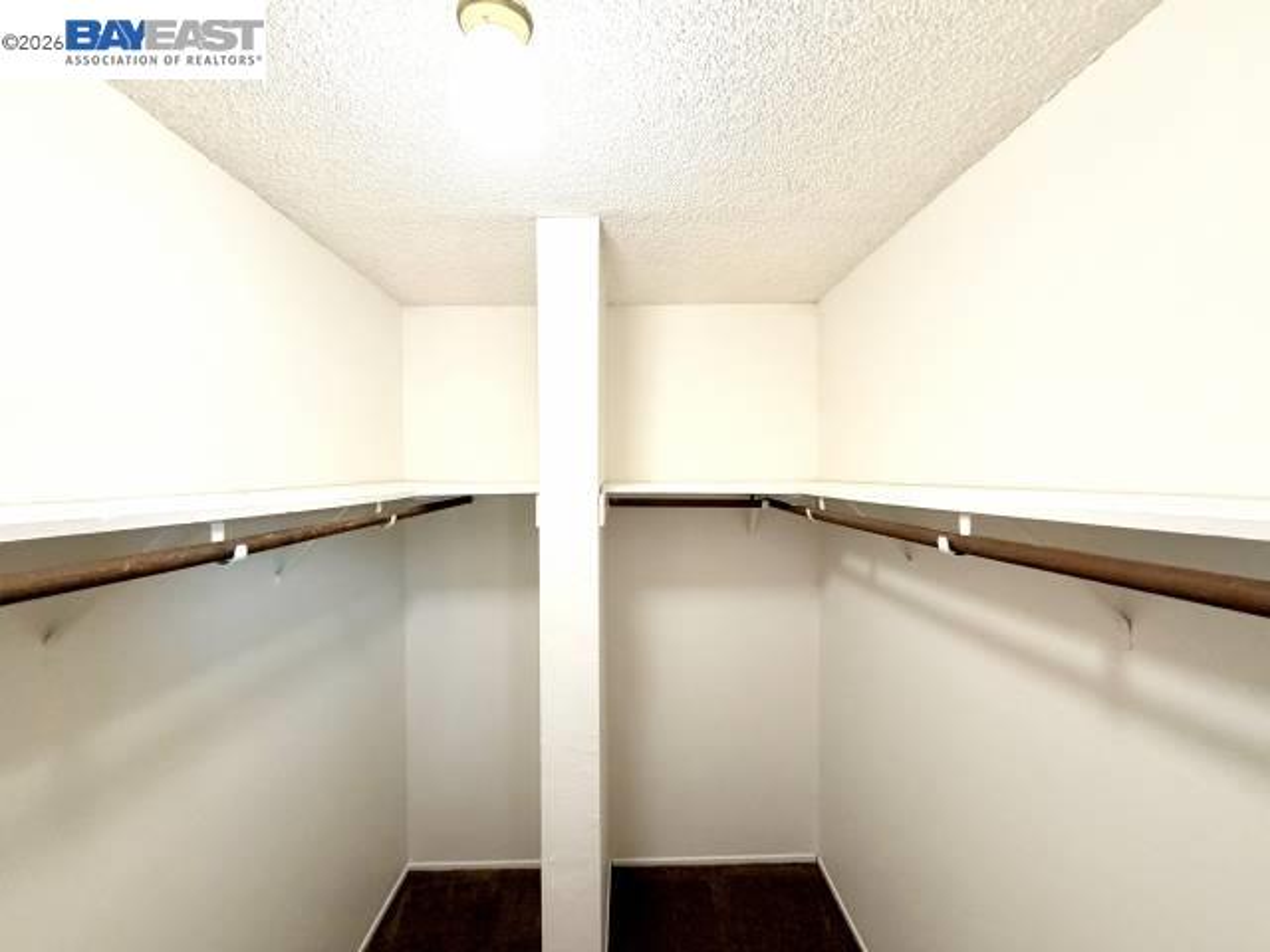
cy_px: 476
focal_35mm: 14
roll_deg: +0.4
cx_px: 635
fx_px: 514
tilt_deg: -2.0
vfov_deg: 85.7
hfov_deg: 102.1
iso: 250
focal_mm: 2.22
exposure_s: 1/60
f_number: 2.2
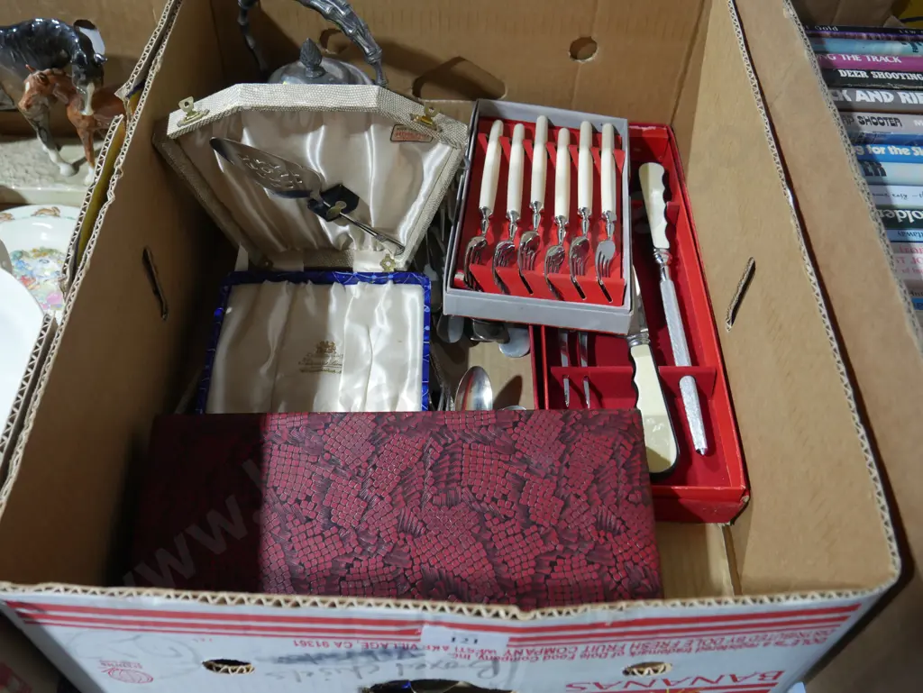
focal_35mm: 34
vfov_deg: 41.8
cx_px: 462
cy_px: 346
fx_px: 907
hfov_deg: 53.9
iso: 1000
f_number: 4
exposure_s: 1/60
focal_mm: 17
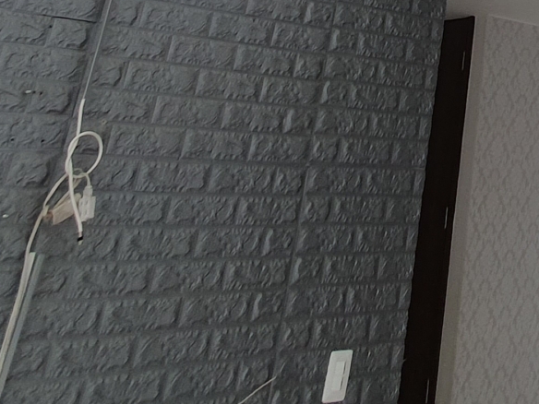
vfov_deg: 19.8
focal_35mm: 57
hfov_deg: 29.2
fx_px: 888
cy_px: -300
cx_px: 643
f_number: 2.2
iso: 64
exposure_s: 1/120
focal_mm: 1.8
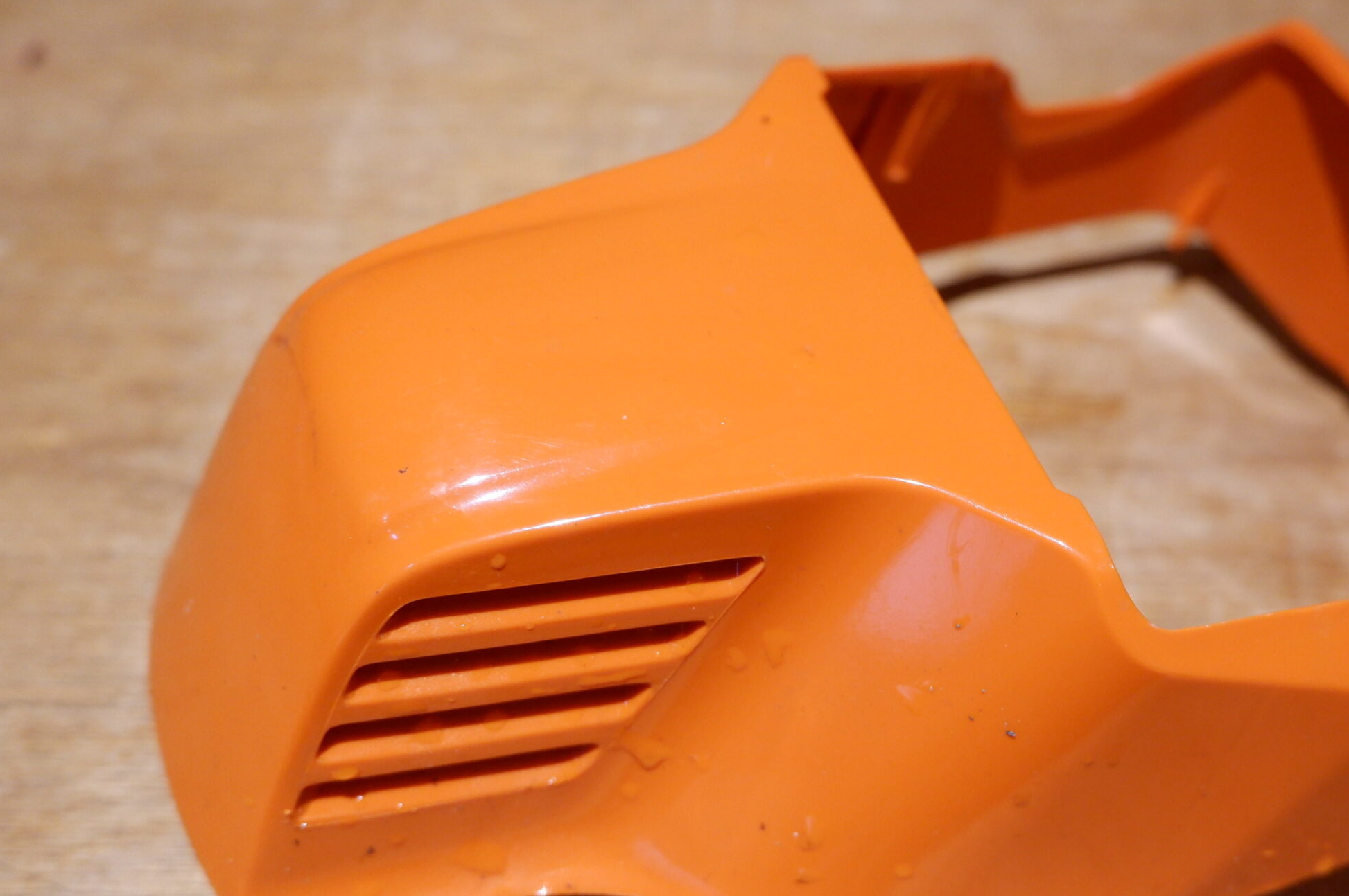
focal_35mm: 50
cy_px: 553
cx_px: 885
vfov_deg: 26.9
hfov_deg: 39.2
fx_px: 1872
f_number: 4.4
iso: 1600
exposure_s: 1/38
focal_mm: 25.6
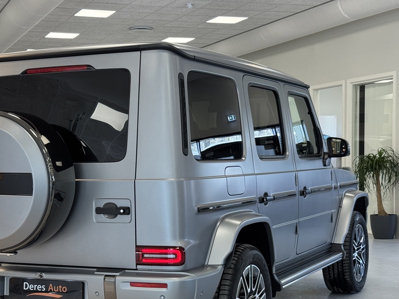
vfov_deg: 21.8
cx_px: 164
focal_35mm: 67
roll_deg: +1.7
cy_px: 208
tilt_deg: -4.2
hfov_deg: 28.9
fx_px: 772
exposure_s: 1/100
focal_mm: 6.76
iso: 80
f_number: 1.78
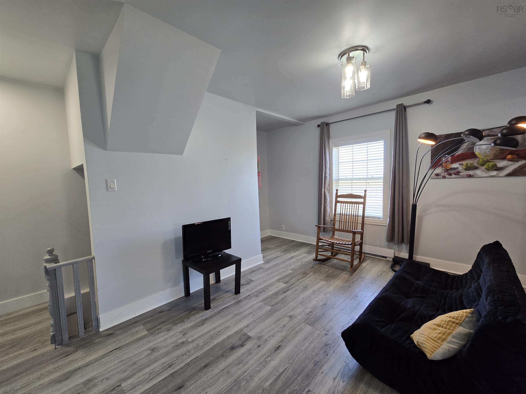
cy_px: 197
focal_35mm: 13
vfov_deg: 89.9
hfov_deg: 106.2
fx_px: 198
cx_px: 263
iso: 125
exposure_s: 1/60
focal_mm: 2.2
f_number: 2.2
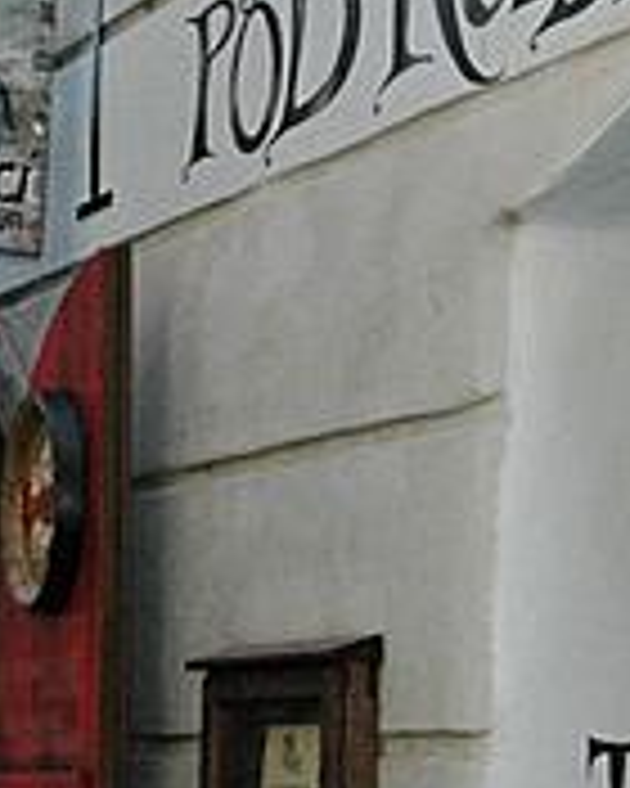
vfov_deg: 17.6
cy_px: 414
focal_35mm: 109
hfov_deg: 13.6
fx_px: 2540
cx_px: -184
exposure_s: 1/60
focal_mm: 18
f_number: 5
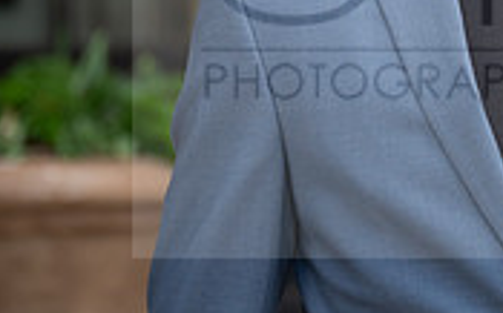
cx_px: 506
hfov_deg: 10.1
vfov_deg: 6.3
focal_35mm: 206
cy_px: -115
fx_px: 2821
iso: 125
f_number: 2.8
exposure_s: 1/250
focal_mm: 61
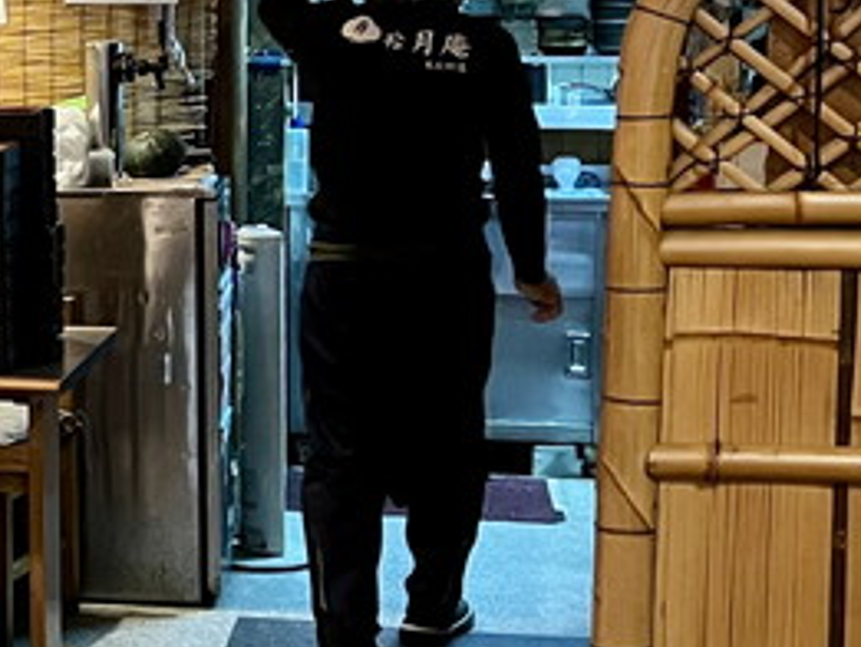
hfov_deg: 18.4
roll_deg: +1.8
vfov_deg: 14.5
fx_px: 2538
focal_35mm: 102
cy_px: 205
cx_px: -119
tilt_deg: -3.9
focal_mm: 5.7
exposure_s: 1/33
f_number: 1.5
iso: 400
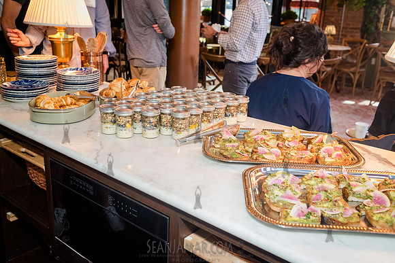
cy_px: 132
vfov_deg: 37.9
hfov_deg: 54.4
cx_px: 198
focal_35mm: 35
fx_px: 384
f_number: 4.5
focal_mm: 35
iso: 4000
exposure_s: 1/200
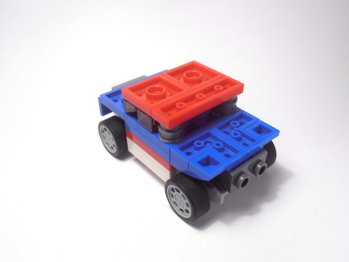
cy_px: 131
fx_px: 373
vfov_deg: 38.7
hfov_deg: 50.1
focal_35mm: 37
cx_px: 174
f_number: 3.9
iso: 80
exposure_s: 1/80
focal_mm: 6.61
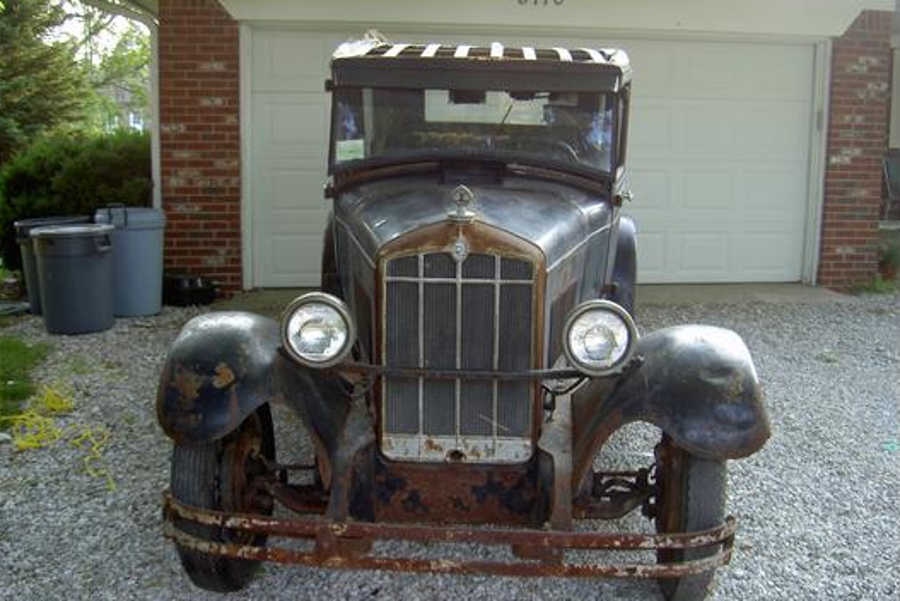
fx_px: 1026
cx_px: 447
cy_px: 328
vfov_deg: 32.7
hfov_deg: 47.4
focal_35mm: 41
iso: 100
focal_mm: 8
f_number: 2.8
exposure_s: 1/59.5
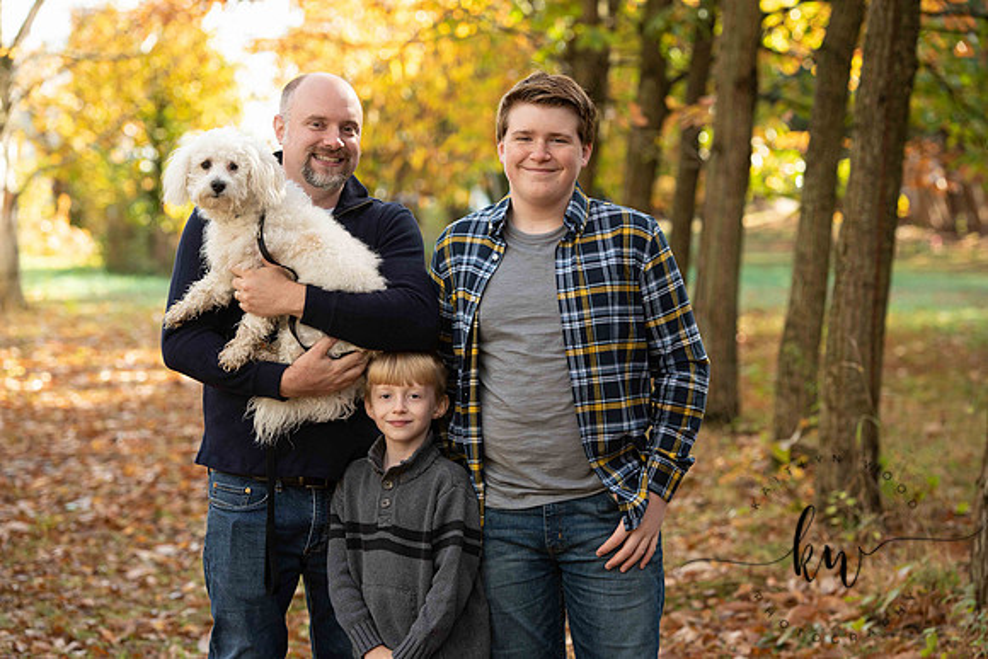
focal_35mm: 112
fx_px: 3074
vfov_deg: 12.2
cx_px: 494
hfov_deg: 18.3
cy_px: 330
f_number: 4.5
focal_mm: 112
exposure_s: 1/200
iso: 400
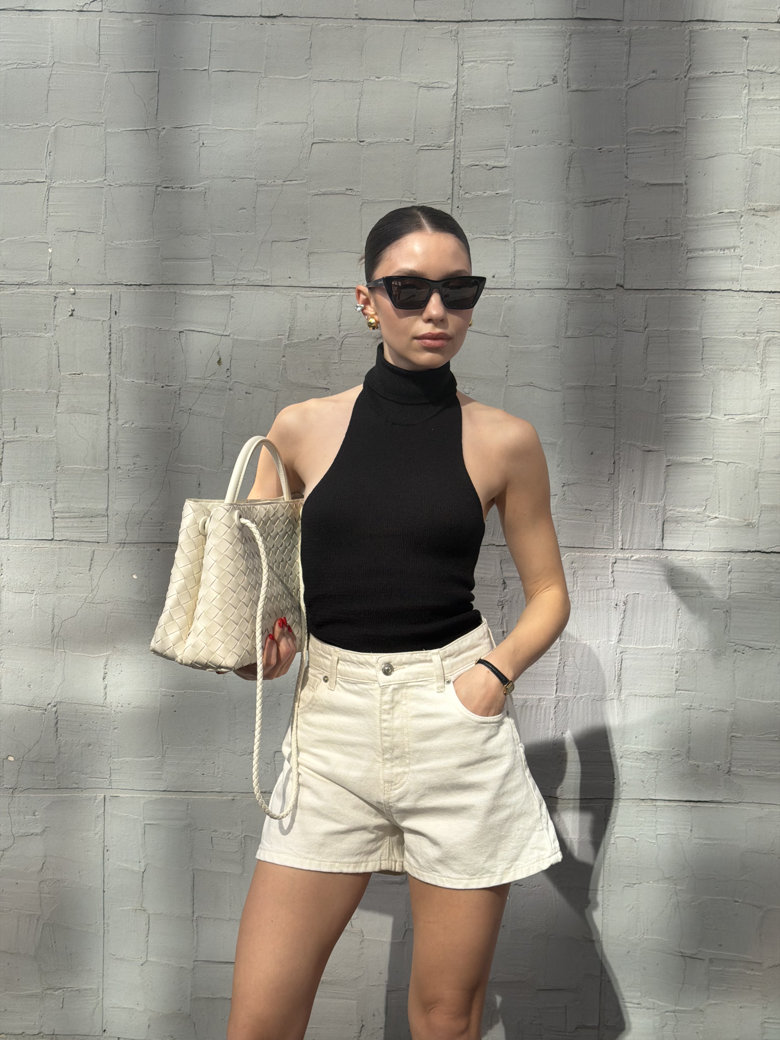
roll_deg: -0.9
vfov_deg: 39.7
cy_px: 520
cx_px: 390
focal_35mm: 48
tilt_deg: -4.8
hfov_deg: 30.3
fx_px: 1442
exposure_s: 1/2976
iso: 64
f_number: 1.78
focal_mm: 6.76
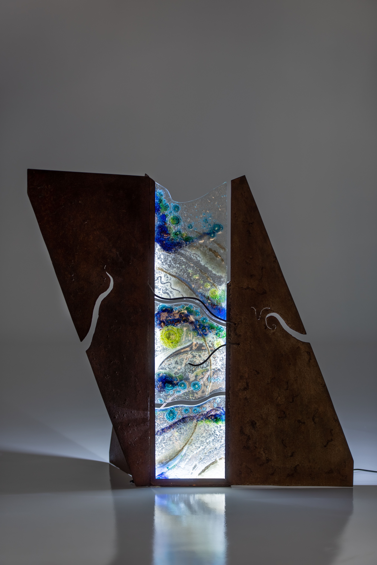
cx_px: 188
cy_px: 282
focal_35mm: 86
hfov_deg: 15.9
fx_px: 1350
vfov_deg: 23.6
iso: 100
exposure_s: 1/13
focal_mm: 86
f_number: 5
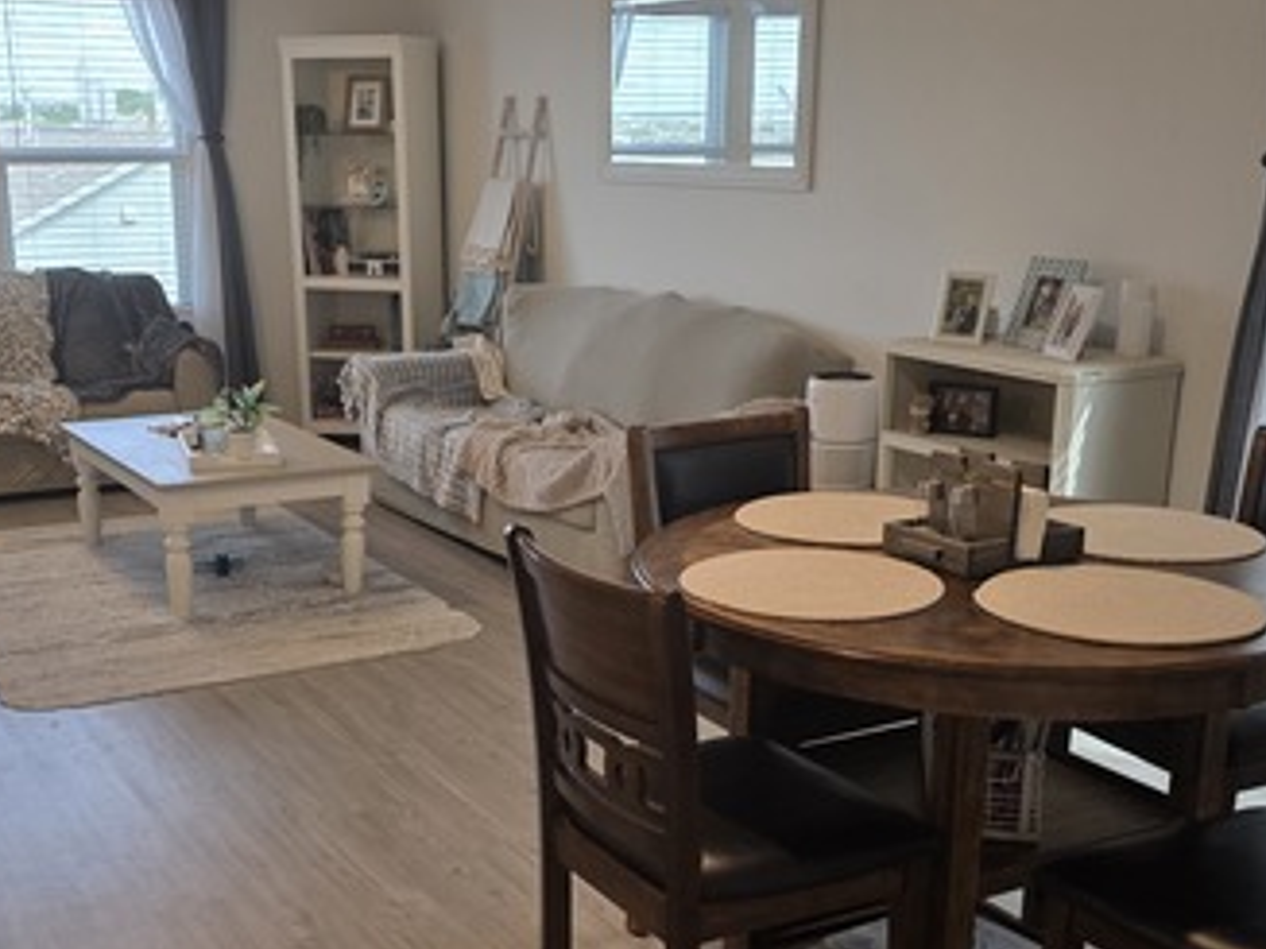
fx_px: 1645
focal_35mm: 45
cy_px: 616
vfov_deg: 32.0
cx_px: 503
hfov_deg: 41.9
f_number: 1.7
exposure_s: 1/120
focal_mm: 6.3
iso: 200
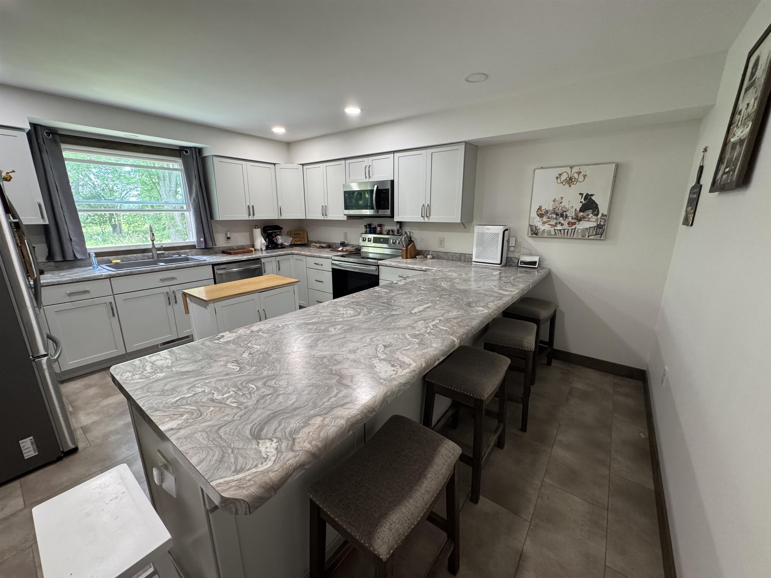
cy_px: 289
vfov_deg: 85.7
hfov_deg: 102.1
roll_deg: +0.0
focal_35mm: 14
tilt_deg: -14.2
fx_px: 312
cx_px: 386
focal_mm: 2.22
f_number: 2.2
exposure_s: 1/120
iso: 320
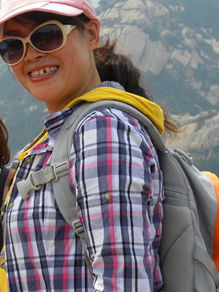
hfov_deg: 10.1
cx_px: -19
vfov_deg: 13.6
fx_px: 1223
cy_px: 125
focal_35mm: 145
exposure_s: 1/455
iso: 64
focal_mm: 11.8
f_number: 3.5
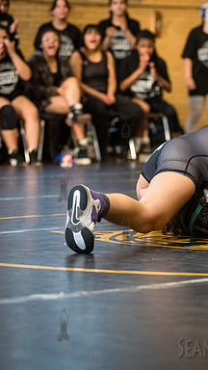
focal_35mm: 172
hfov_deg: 7.0
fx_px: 1686
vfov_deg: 12.5
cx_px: 244
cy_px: 185
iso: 4000
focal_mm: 105
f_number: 3.5
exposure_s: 1/400
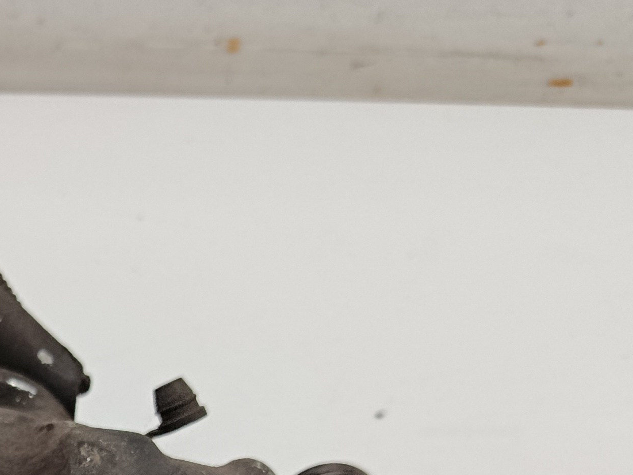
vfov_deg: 17.1
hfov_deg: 23.7
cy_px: 734
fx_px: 1408
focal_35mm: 77
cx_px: -68
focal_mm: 5.24
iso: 1129
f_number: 1.7
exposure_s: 1/100
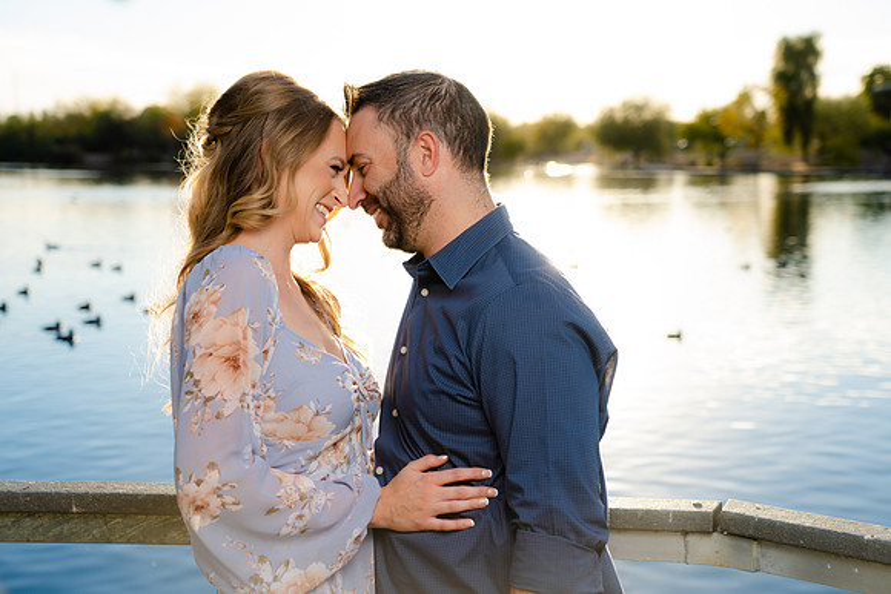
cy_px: 297
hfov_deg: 36.9
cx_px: 446
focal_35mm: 54
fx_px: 1337
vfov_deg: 25.1
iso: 50
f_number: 4
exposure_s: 1/250
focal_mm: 54
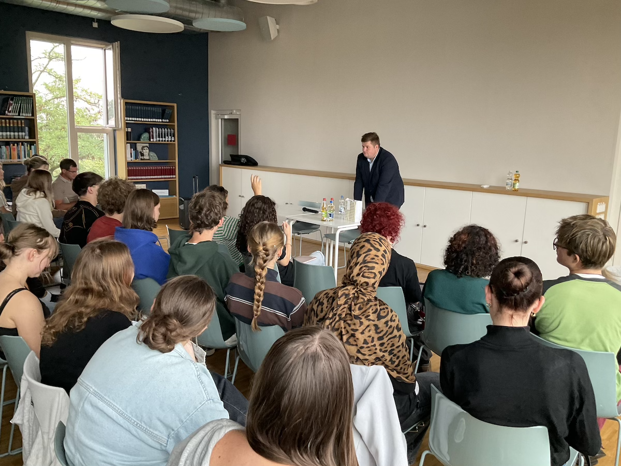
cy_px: 233
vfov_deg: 48.2
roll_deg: -1.6
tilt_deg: -10.8
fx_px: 520
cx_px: 310
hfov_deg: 61.7
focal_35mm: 29
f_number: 1.8
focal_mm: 3
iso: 200
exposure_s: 1/60
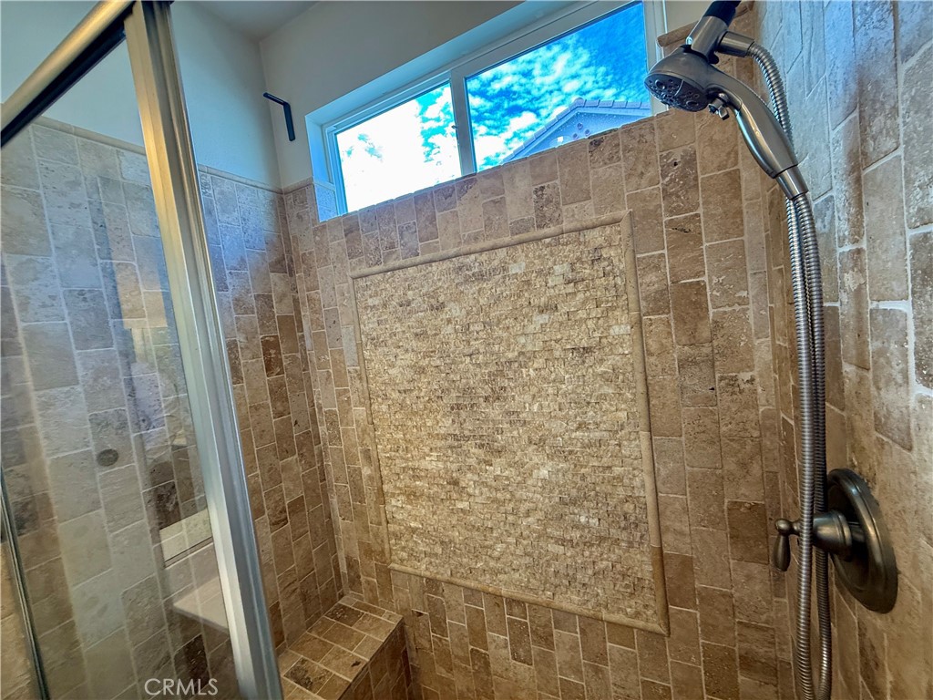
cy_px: 350
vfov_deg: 85.7
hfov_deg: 102.1
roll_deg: +5.9
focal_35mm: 14
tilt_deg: -1.9
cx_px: 466
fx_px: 377
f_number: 2.2
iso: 200
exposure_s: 1/120
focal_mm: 2.22
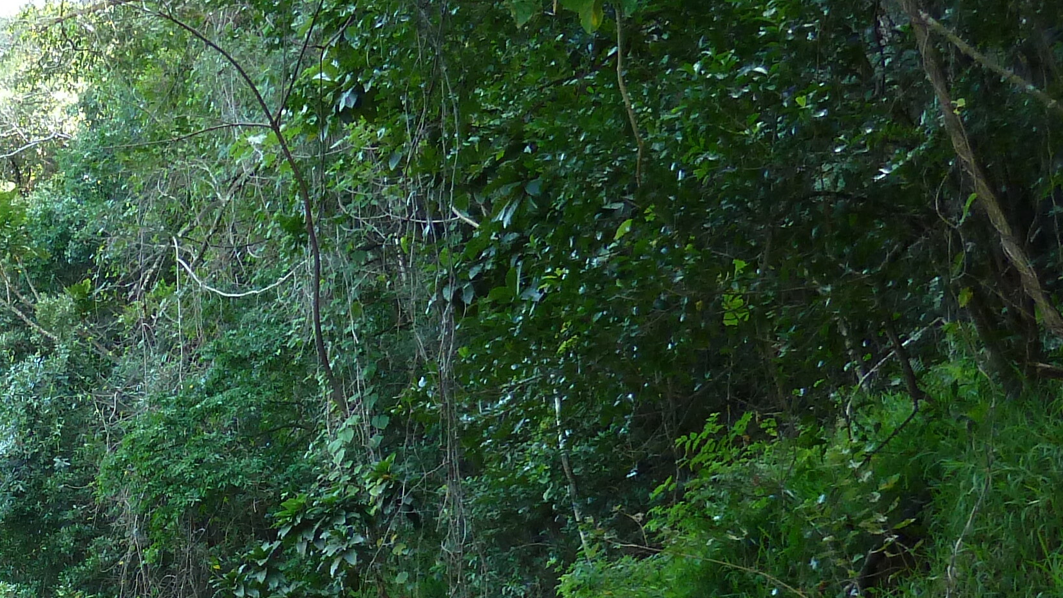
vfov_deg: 17.4
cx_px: -102
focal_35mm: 66
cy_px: 710
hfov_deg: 28.9
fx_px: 1860
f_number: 3.3
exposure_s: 1/30
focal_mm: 4.1
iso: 160
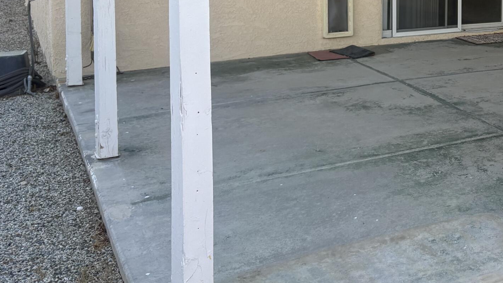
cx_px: 532
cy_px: -25
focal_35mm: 60
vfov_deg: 19.3
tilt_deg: -5.3
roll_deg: -0.9
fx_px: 800
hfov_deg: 31.5
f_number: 1.6
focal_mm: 5.96
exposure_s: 1/884
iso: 64
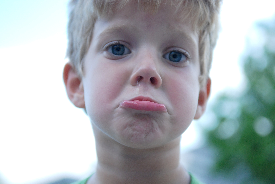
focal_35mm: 82
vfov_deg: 16.6
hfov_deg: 24.6
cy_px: 92
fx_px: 631
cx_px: 138
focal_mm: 55
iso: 800
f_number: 3.3
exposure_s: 1/250
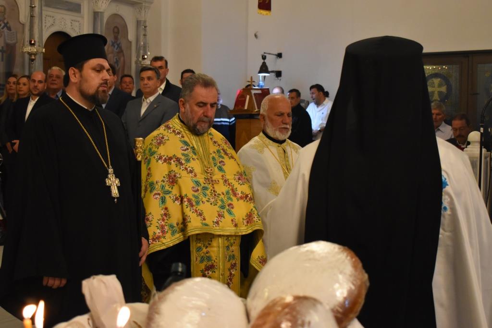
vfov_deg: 23.8
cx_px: 246
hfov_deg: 35.0
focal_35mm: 57
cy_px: 164
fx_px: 779
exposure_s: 1/160
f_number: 4.8
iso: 3200
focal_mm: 38
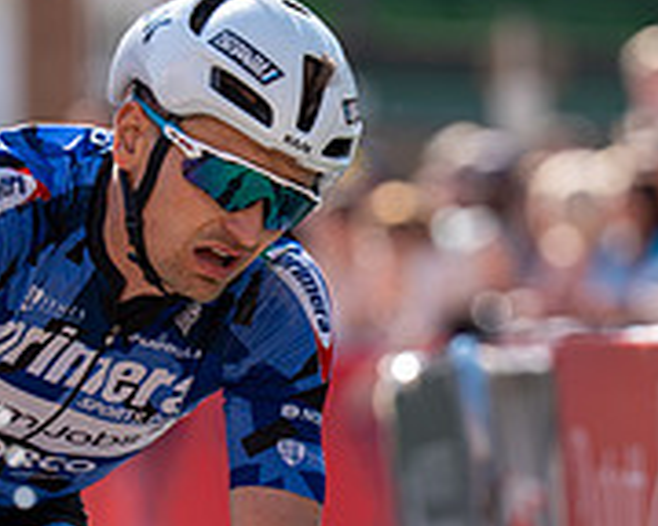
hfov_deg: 3.6
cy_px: 360
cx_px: 263
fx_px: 10497
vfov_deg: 2.9
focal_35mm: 539
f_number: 3.5
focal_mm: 178
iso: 160
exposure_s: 1/1000
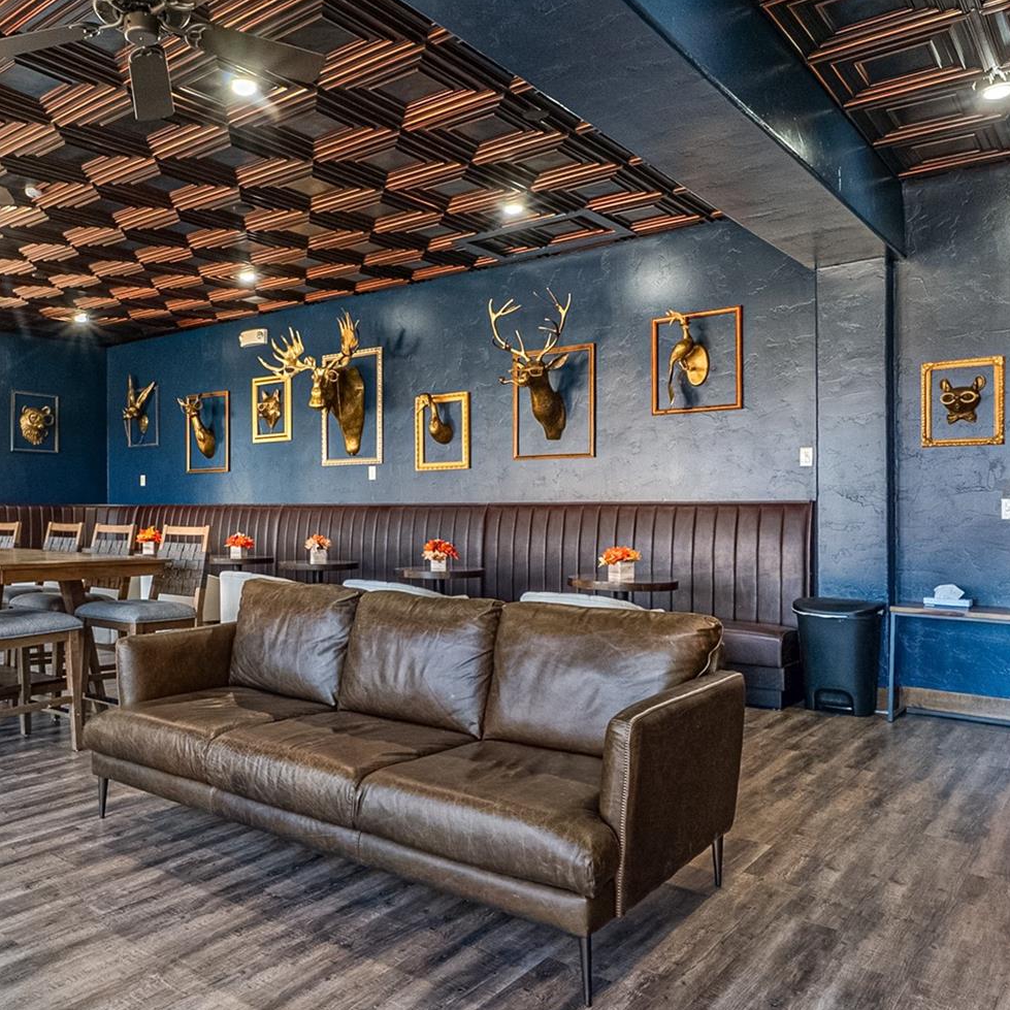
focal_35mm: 25
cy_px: 525
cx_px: 329
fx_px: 825
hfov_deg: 61.3
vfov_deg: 62.9
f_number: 10
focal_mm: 12
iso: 100
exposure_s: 1
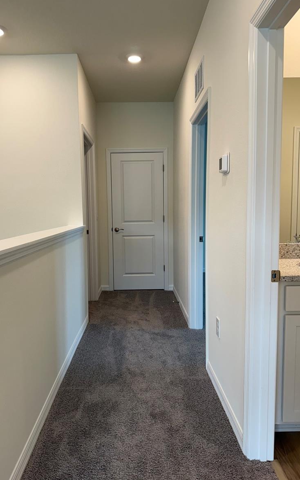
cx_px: 132
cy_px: 242
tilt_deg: -4.6
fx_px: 340
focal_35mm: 26
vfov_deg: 70.4
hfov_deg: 47.5
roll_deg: -0.7
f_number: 1.78
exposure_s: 1/120
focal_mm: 6.76
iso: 100
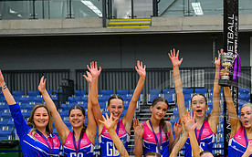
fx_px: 618
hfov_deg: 22.6
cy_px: 161
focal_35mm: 90
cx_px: 214
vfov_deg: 14.2
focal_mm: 42
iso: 2500
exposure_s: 1/500
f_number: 3.5
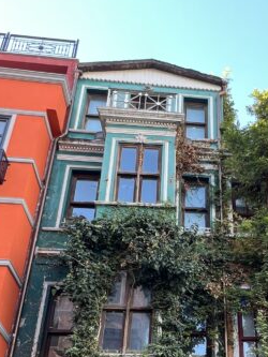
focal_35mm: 40
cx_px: 244
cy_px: 328
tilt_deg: +26.3
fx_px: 413
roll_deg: +5.7
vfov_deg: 42.5
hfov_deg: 33.9
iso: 50
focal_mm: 1.57
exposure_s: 1/99
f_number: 1.8
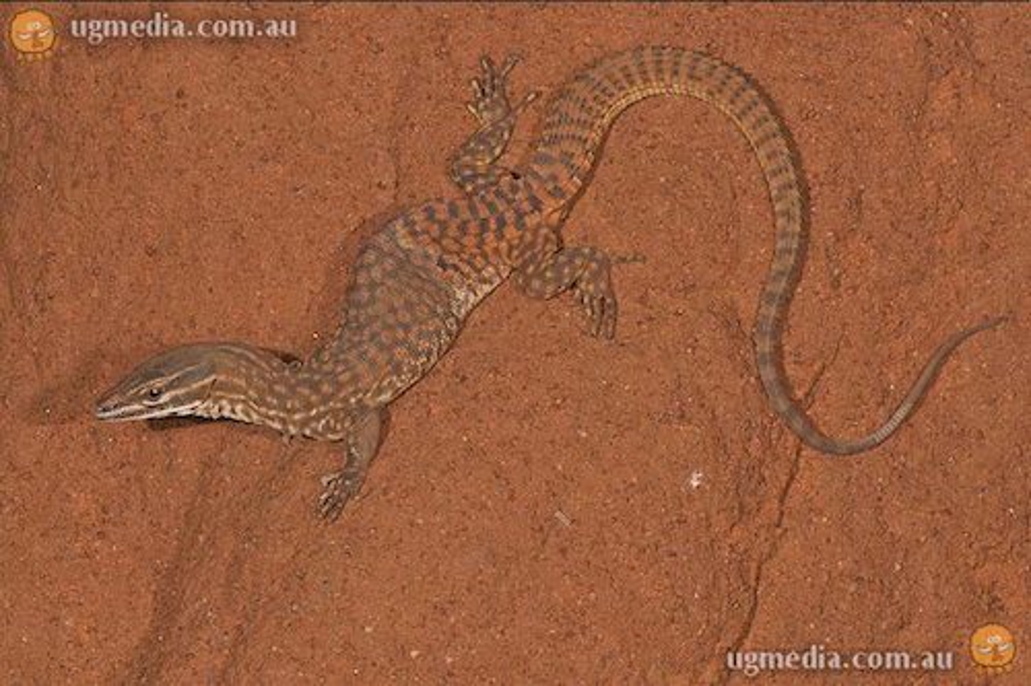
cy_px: 343
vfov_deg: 8.7
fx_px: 4509
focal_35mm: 158
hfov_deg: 13.0
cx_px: 516
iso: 100
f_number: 22
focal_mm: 105
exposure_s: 1/100
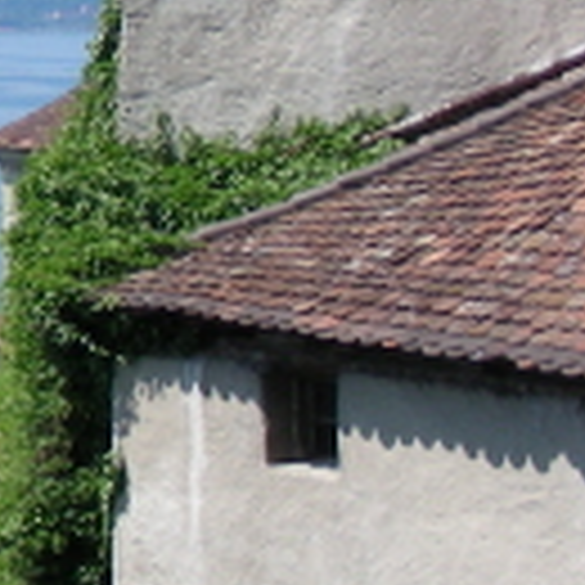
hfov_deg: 9.8
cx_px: -585
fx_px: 3155
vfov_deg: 10.5
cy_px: 68
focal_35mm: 165
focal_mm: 6.3
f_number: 4
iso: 50
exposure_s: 1/432
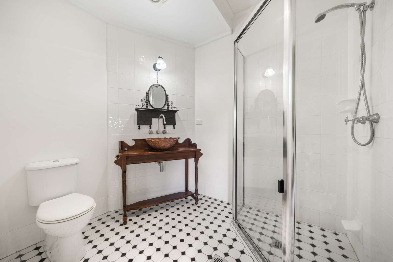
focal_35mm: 13
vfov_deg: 85.5
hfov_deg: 108.3
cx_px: 196
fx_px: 142
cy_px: 131
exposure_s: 1/1.67
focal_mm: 13
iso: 100
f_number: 8
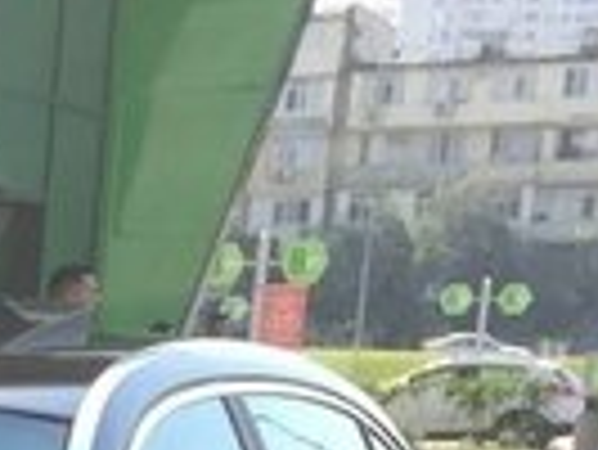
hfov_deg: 11.8
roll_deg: -1.6
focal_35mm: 144
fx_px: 2490
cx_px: -710
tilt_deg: -12.6
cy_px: 1001
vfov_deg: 9.4
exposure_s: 1/659
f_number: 2.2
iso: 32
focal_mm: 4.15
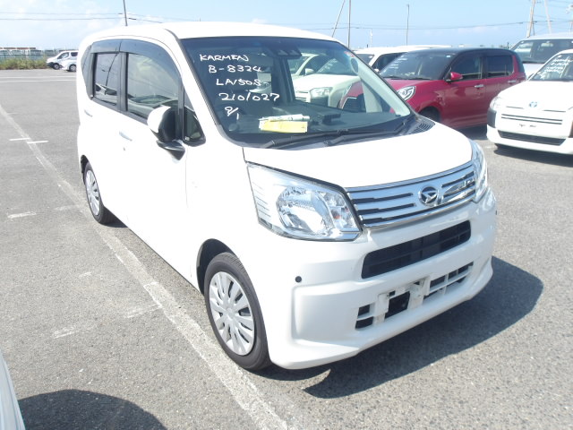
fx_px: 447
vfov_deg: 51.4
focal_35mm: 27
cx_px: 286
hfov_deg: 65.3
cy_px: 215
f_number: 10.4
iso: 100
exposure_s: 1/60
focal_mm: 4.9
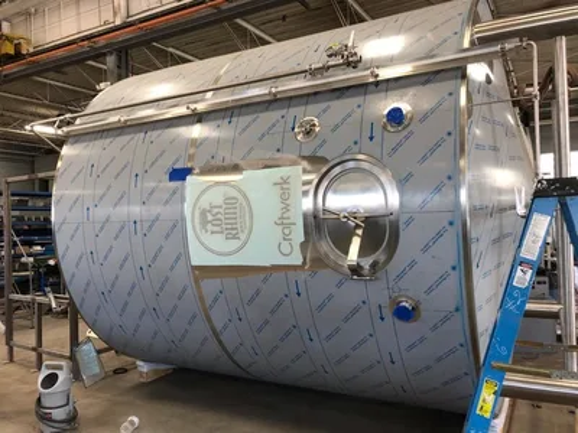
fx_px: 468
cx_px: 289
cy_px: 216
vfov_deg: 49.7
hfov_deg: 63.4
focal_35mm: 28
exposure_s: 1/20
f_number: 1.8
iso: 40
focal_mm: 4
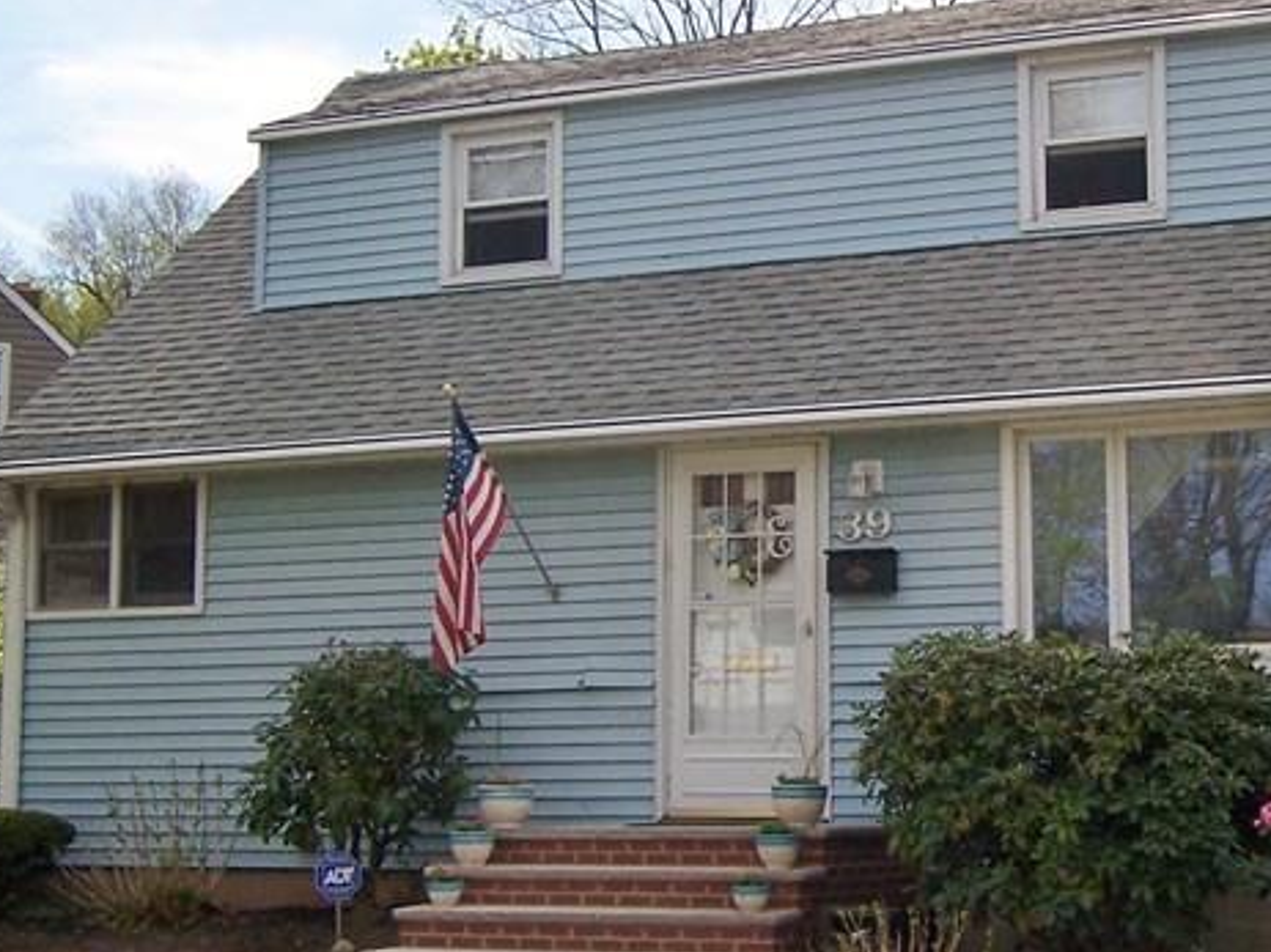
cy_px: 340
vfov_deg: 20.1
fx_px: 2680
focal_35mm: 73
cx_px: 837
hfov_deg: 26.5
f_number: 4
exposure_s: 1/750
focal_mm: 5.5
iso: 80
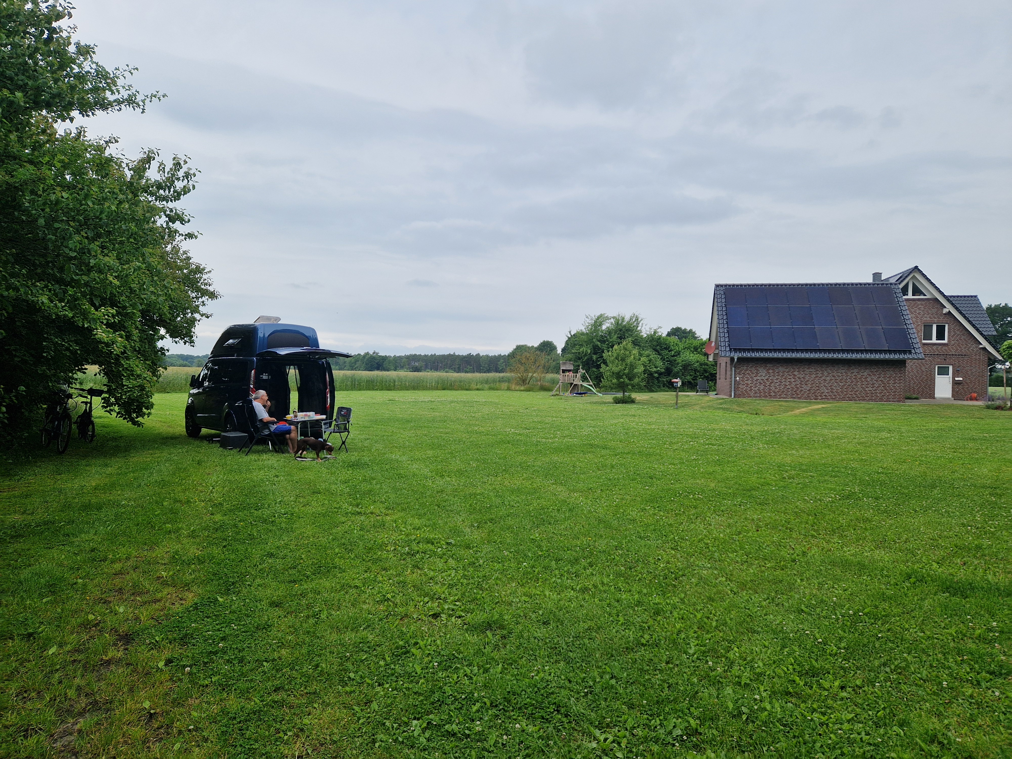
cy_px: 380
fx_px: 672
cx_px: 506
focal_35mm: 23
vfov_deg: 58.9
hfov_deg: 73.9
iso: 50
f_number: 1.8
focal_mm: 5.4
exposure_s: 1/1840
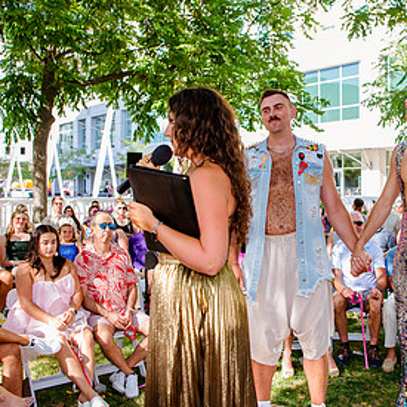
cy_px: 186
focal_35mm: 43
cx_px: 249
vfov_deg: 39.1
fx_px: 572
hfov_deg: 39.0
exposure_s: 1/250
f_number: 2.8
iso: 200
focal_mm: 24
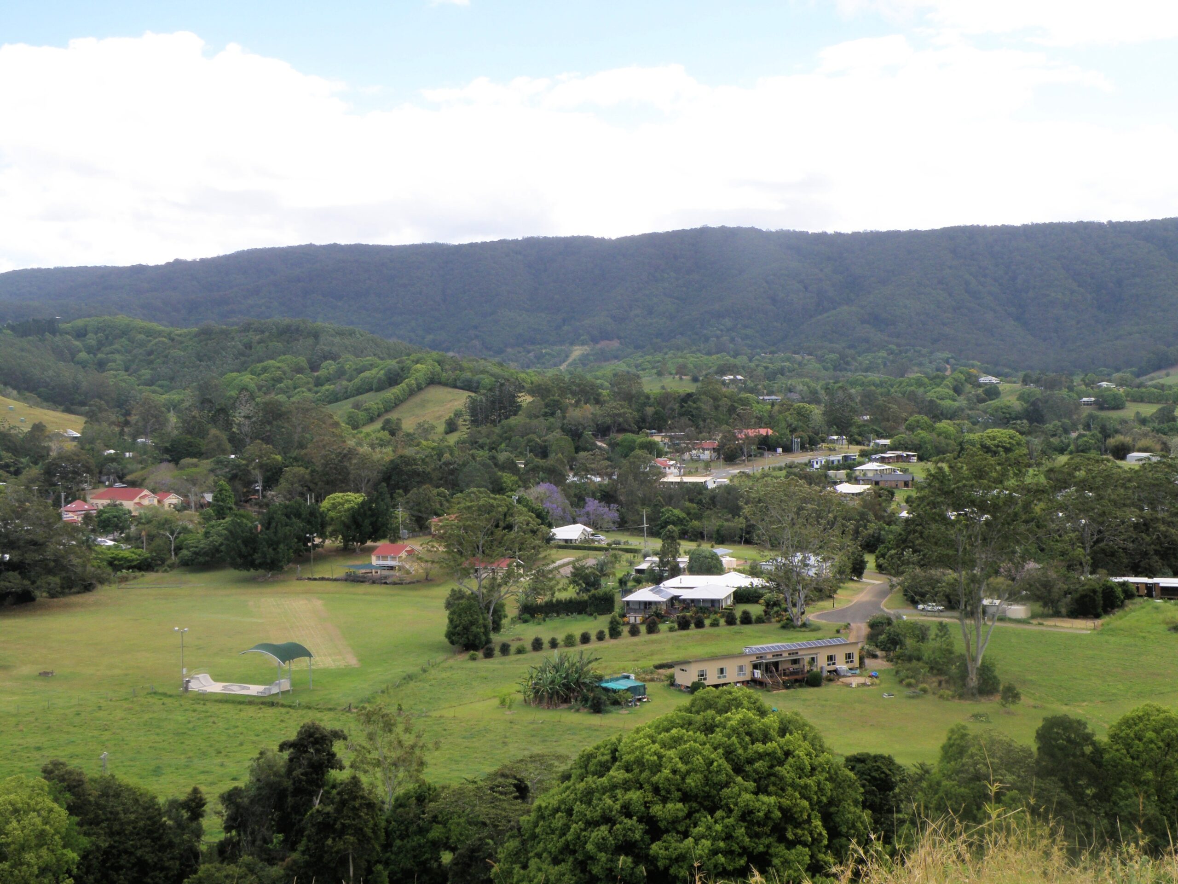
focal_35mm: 52
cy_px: 442
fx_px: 1770
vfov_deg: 28.0
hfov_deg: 36.8
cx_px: 589
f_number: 5.6
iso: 64
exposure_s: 1/200
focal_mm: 9.31
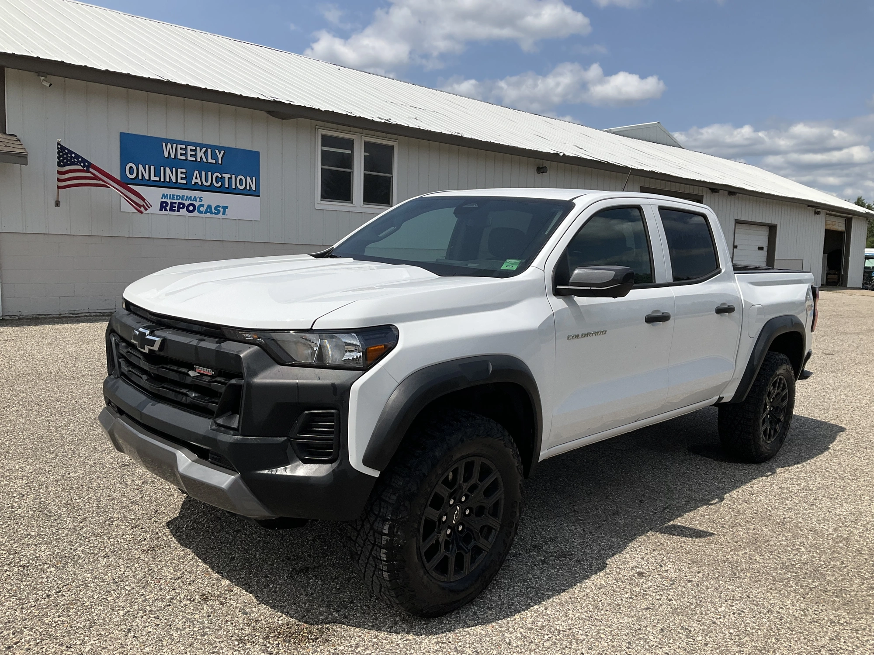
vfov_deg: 48.2
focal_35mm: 29
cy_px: 328
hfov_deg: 61.7
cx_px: 437
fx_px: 732
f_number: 1.8
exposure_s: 1/3534
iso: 25
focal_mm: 3
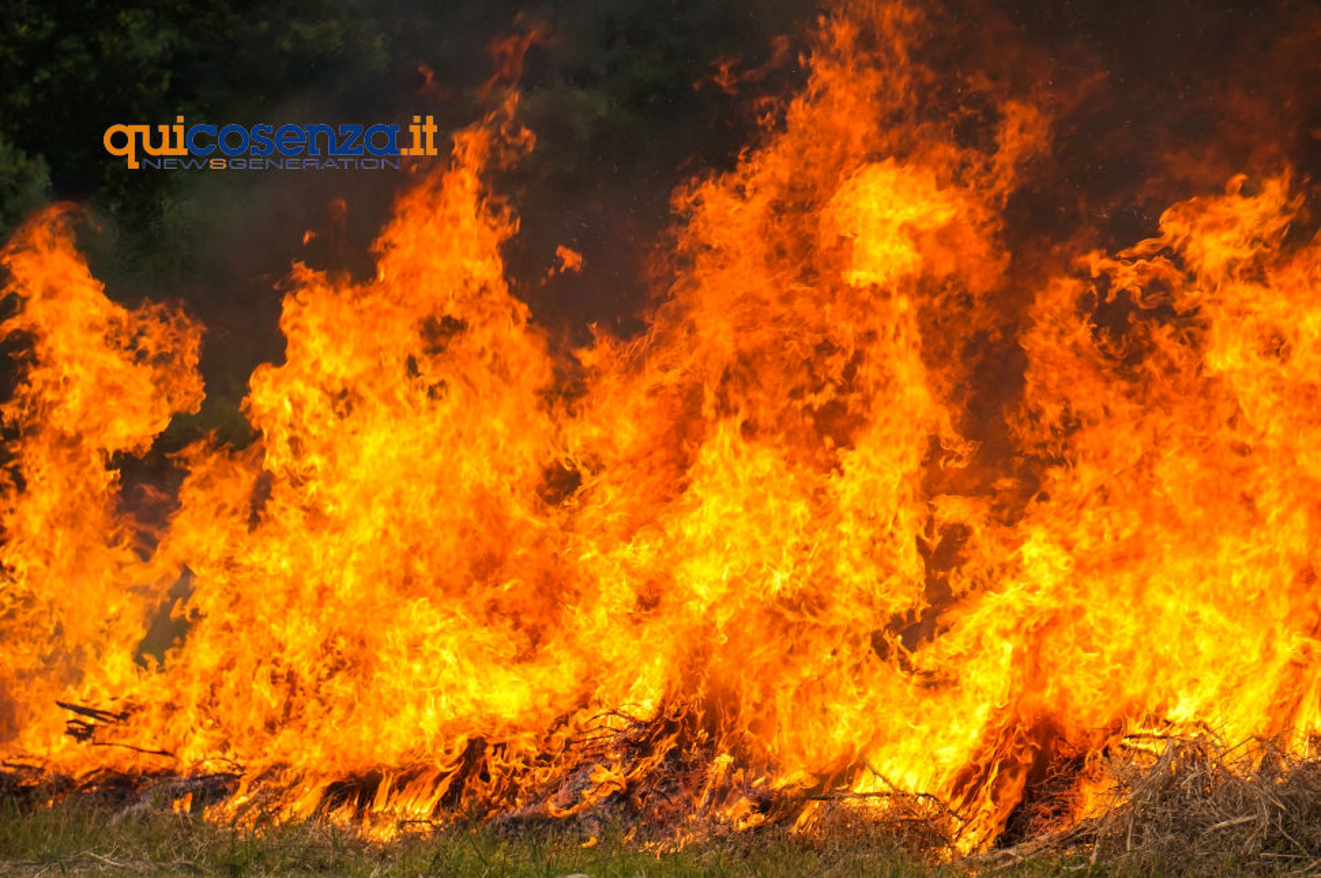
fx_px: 11164
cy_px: 439
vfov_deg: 4.5
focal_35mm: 304
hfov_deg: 6.8
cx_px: 660
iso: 160
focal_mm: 203
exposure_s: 1/320
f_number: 8
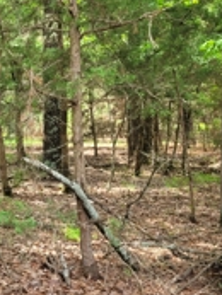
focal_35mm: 60
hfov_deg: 21.5
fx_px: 512
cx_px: -84
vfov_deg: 32.1
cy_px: 123
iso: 40
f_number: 1.8
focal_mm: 5.4
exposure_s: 1/142
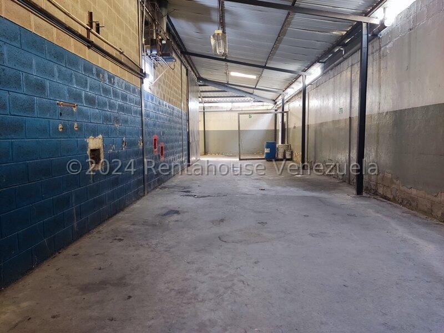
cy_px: 166
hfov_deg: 69.4
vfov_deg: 54.9
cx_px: 222
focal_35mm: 25
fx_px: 321
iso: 273
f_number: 1.79
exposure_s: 1/33
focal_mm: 4.71
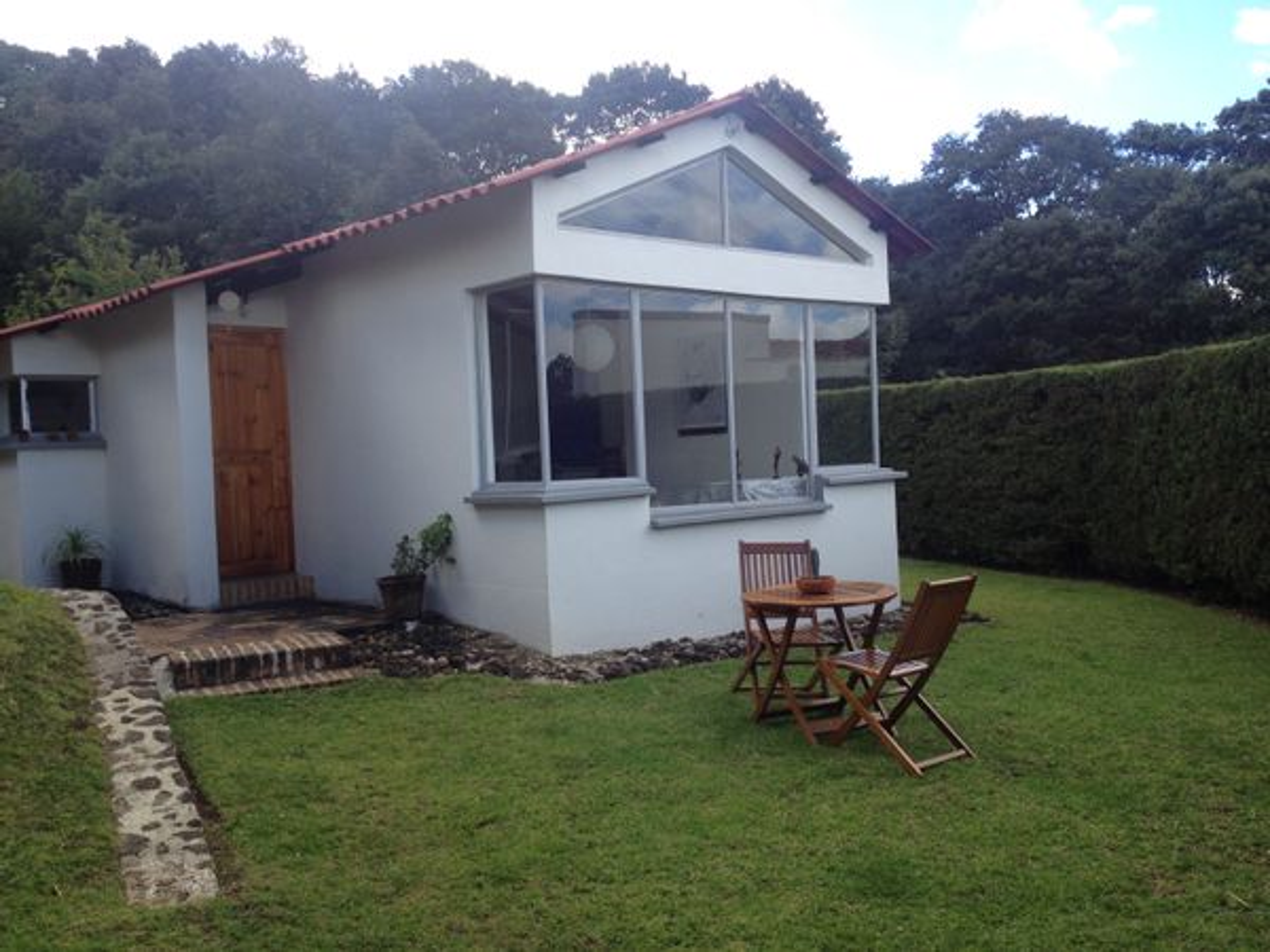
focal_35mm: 35
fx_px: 1284
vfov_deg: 40.7
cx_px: 635
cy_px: 476
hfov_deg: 52.6
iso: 50
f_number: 2.4
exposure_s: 1/449
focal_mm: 4.28
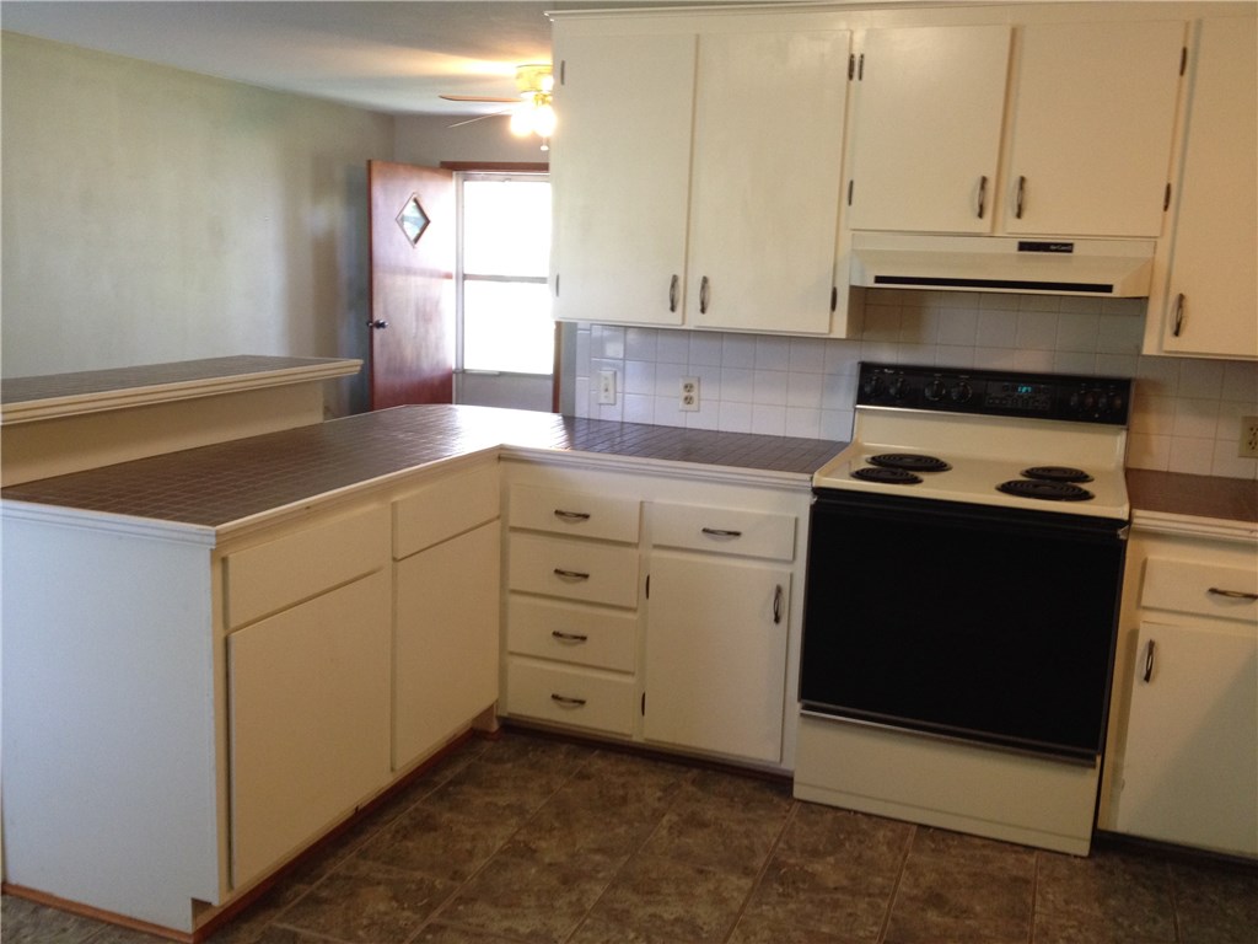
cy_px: 472
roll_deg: -1.0
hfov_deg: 52.6
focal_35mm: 35
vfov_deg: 40.7
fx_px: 1272
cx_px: 629
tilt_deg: -12.8
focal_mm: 4.28
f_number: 2.4
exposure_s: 1/20
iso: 125
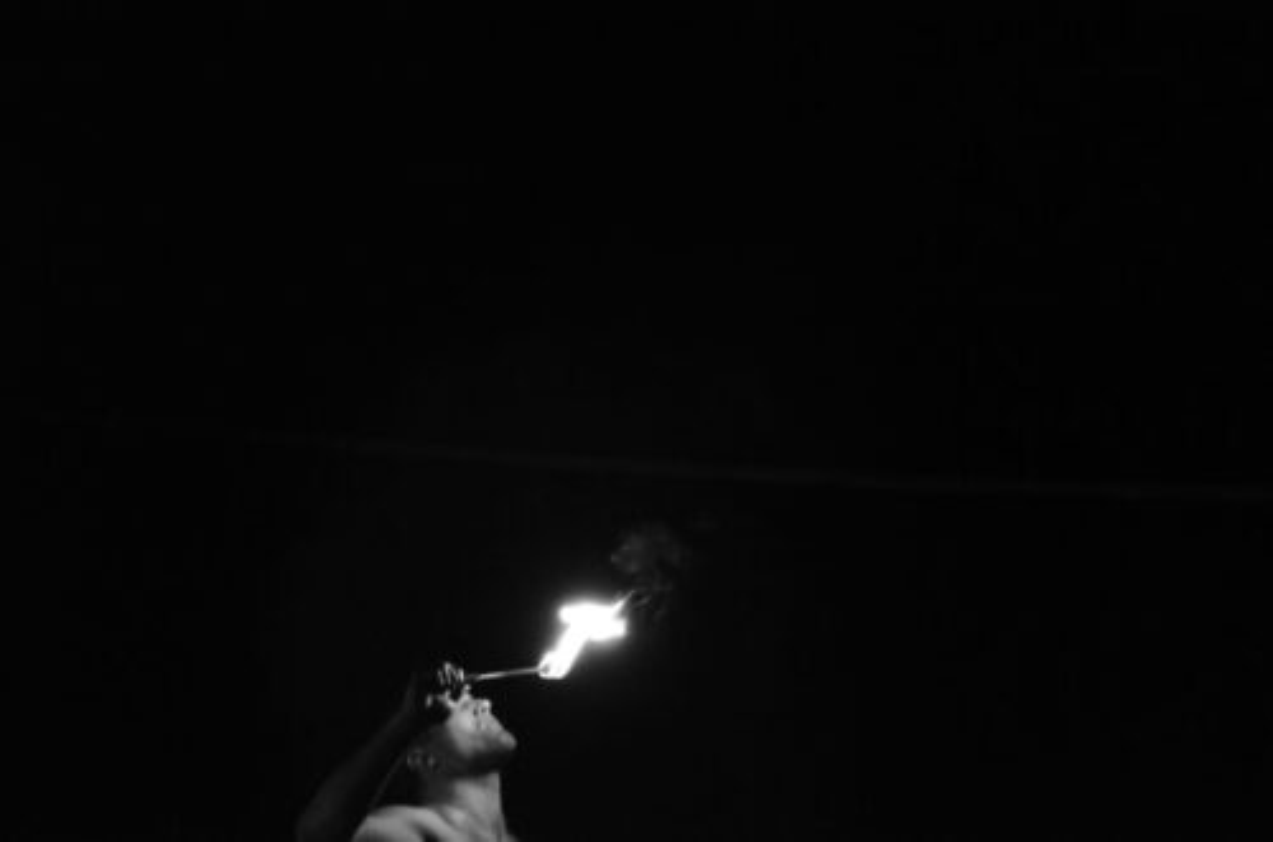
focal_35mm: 128
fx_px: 4499
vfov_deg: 10.7
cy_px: 421
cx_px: 636
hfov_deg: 16.1
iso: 6400
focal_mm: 85
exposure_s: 1/100
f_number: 7.1
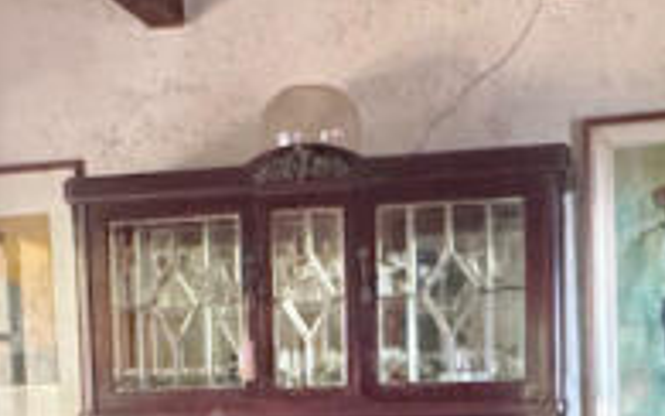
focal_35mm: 75
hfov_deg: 27.4
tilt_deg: -4.9
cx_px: 257
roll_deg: +1.6
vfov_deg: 16.5
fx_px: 1360
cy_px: 539
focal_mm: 2.22
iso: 1000
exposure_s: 1/60
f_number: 2.2
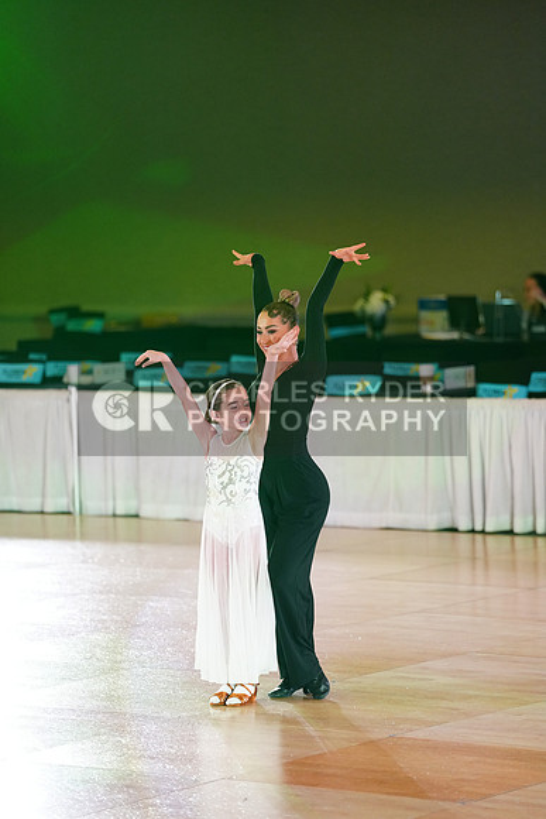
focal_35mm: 159
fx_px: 3615
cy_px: 410
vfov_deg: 12.9
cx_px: 273
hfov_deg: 8.6
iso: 2500
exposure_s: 1/500
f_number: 2.8
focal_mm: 159
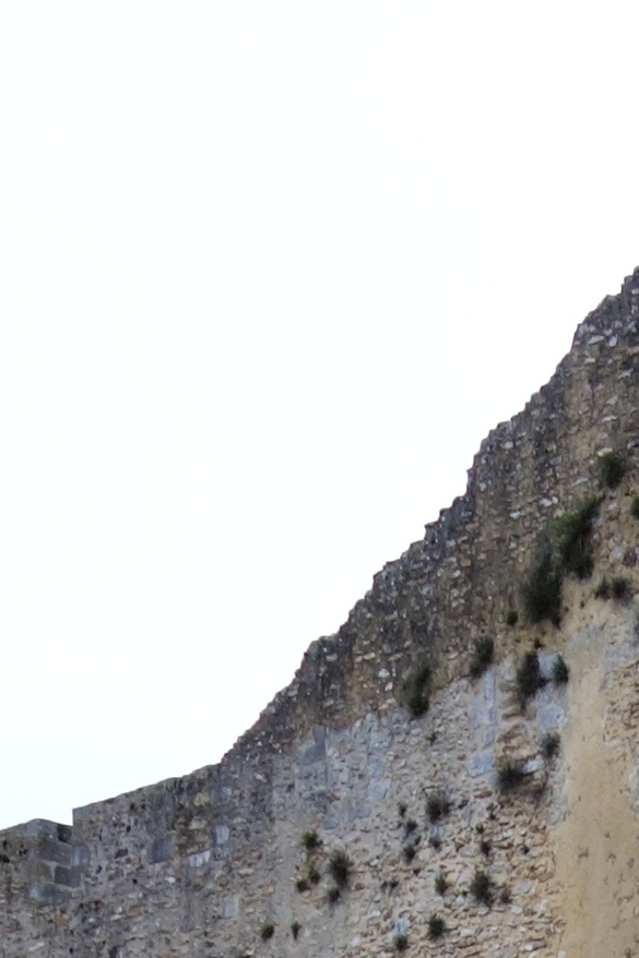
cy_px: 1860
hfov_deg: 10.4
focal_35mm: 124
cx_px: 1184
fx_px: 3303
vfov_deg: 14.1
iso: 125
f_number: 1.8
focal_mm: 10.4
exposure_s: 1/100
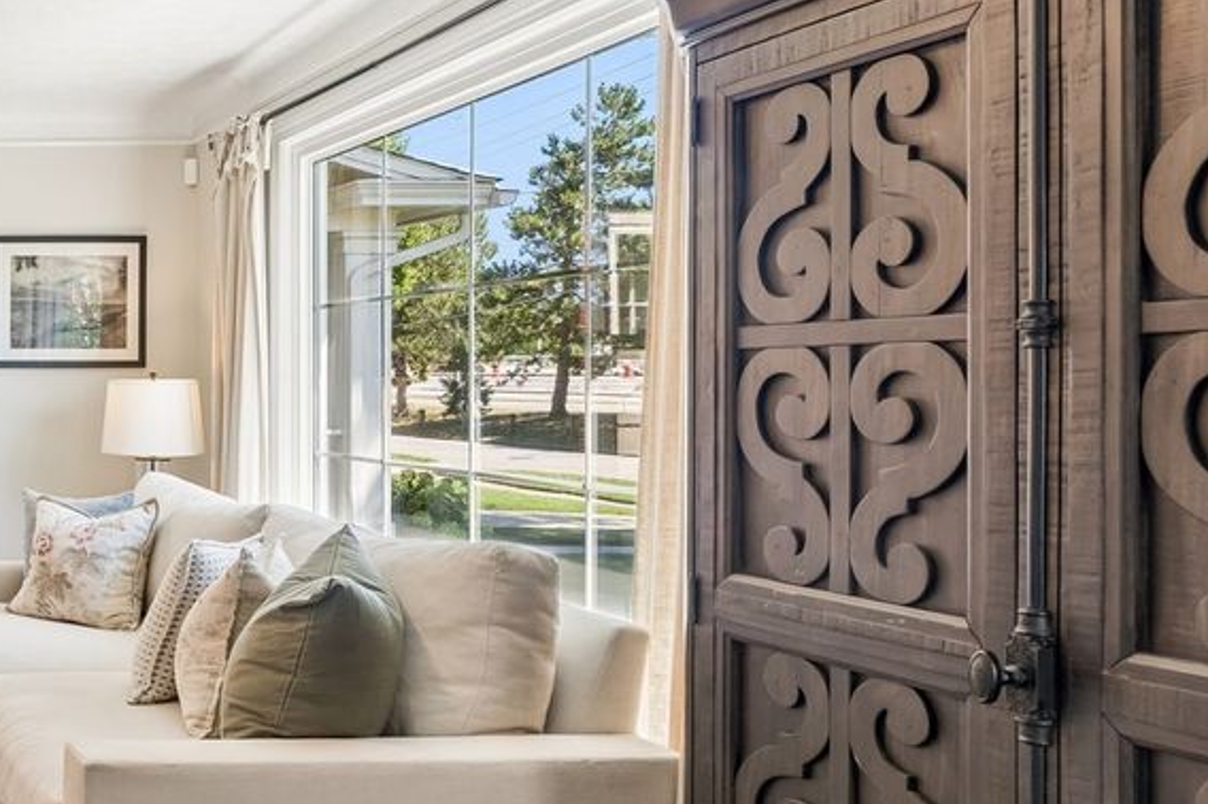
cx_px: -223
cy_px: 411
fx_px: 1241
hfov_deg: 38.9
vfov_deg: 35.9
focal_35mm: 37
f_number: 8
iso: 200
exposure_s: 1/15
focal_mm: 14
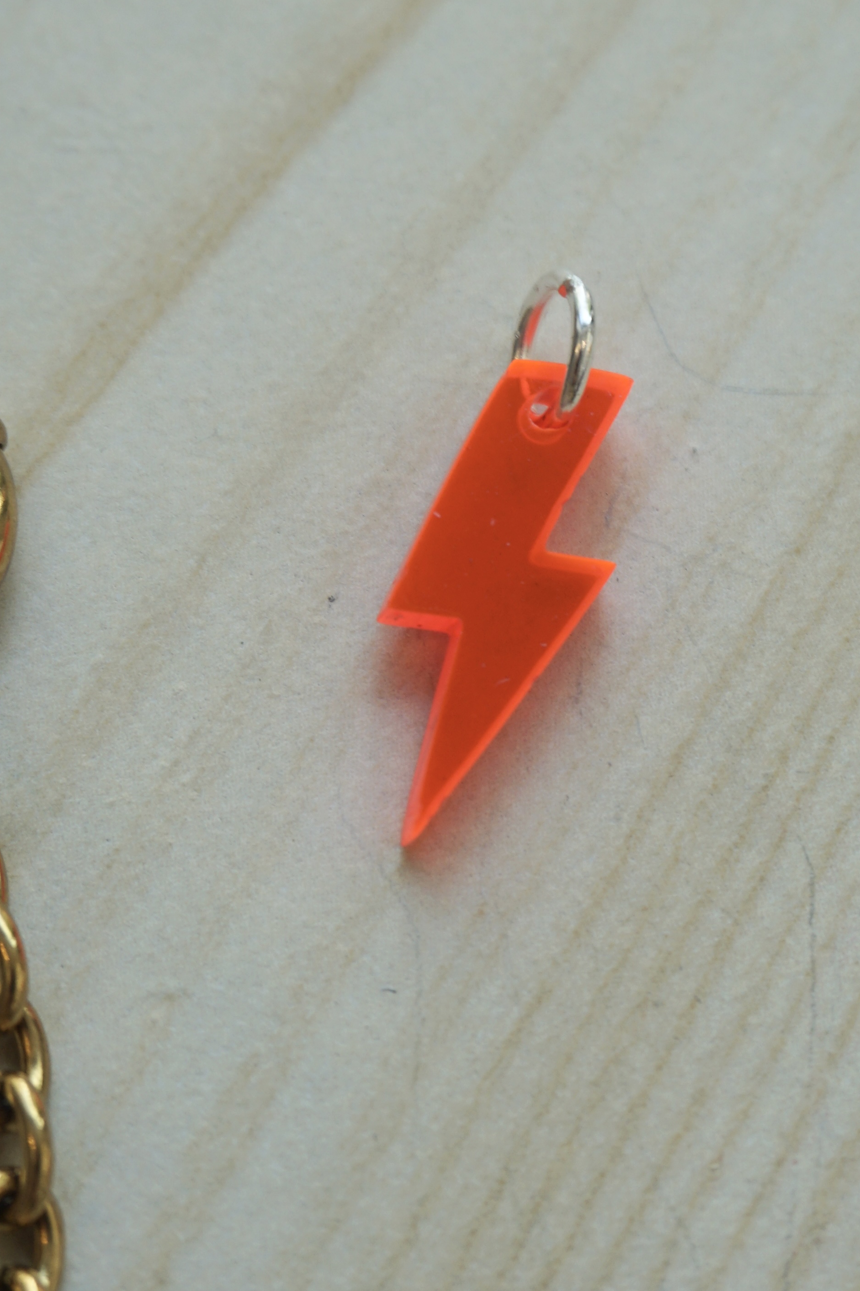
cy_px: 606
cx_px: 615
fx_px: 3084
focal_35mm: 86
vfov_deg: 23.6
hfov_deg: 15.8
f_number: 5
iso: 100
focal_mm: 27
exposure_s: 1/80
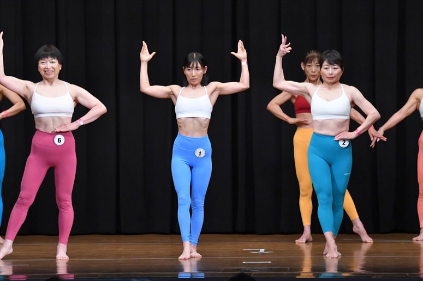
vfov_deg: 6.1
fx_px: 2642
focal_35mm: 225
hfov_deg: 9.2
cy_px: 140
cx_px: 212
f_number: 5.6
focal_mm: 150
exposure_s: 1/400
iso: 6400
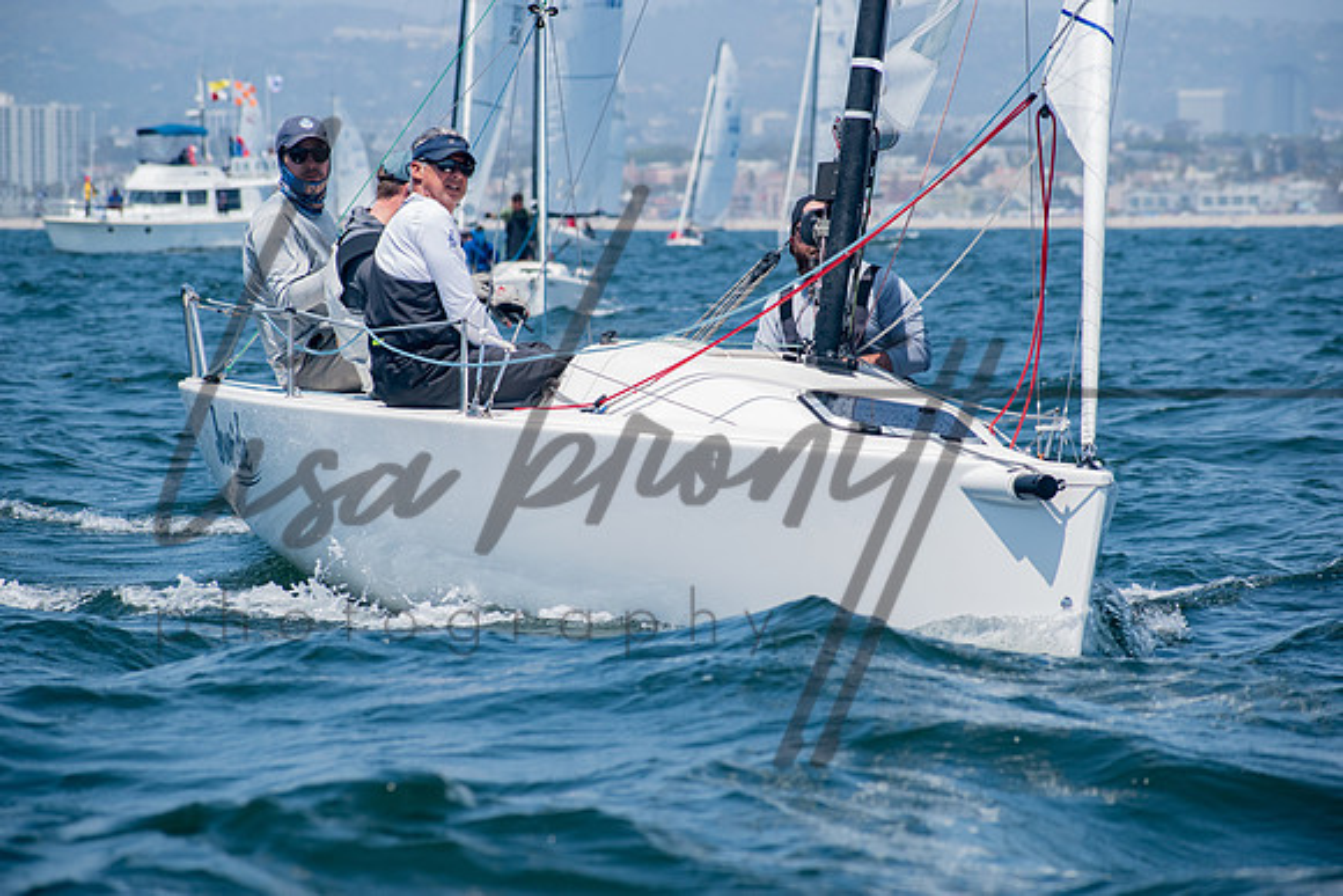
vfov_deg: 6.1
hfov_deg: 9.1
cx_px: 672
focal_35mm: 225
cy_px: 448
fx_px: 8395
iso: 400
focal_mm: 150
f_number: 8
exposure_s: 1/1250
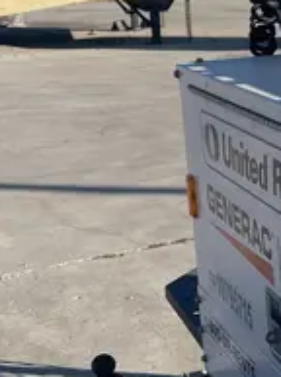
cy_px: 196
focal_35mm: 99
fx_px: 1075
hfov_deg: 14.0
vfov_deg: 19.9
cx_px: 410
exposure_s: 1/7299
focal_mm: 4.2
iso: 50
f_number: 1.6
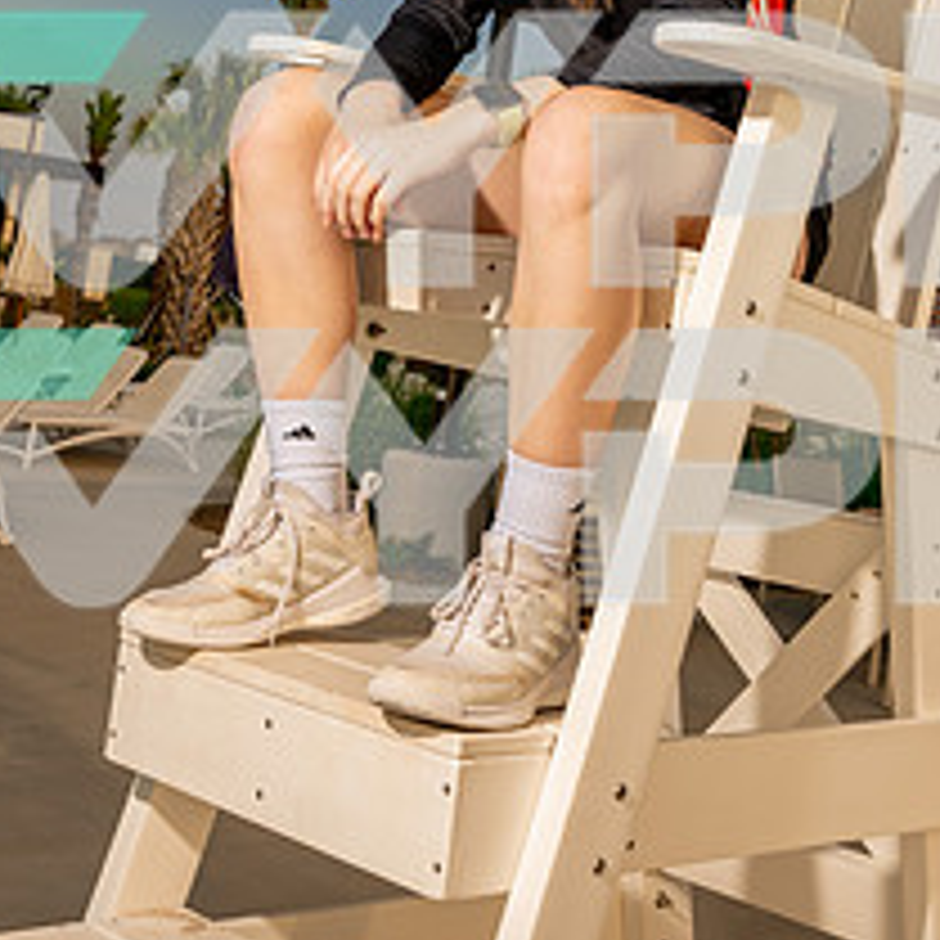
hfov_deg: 26.1
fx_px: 2028
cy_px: 153
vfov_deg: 25.5
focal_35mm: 66
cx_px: 540
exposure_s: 1/200
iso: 100
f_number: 8
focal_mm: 36
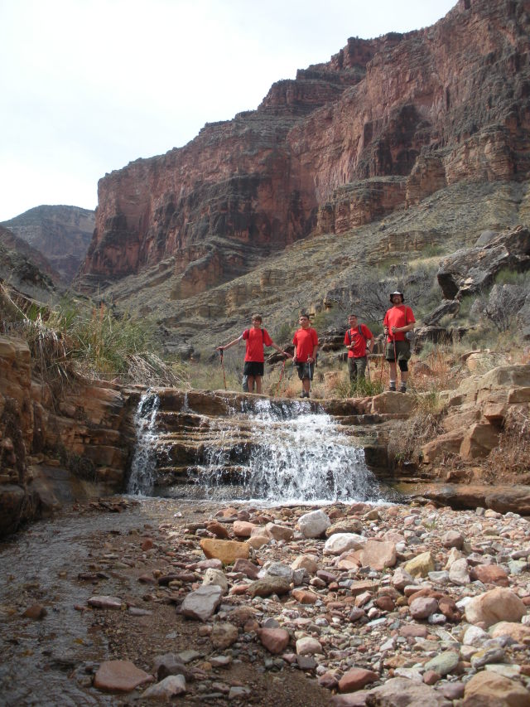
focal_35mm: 36
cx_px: 265
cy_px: 354
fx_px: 735
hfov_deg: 39.7
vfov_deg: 51.3
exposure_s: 1/552
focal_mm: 6.3
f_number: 3.5
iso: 64
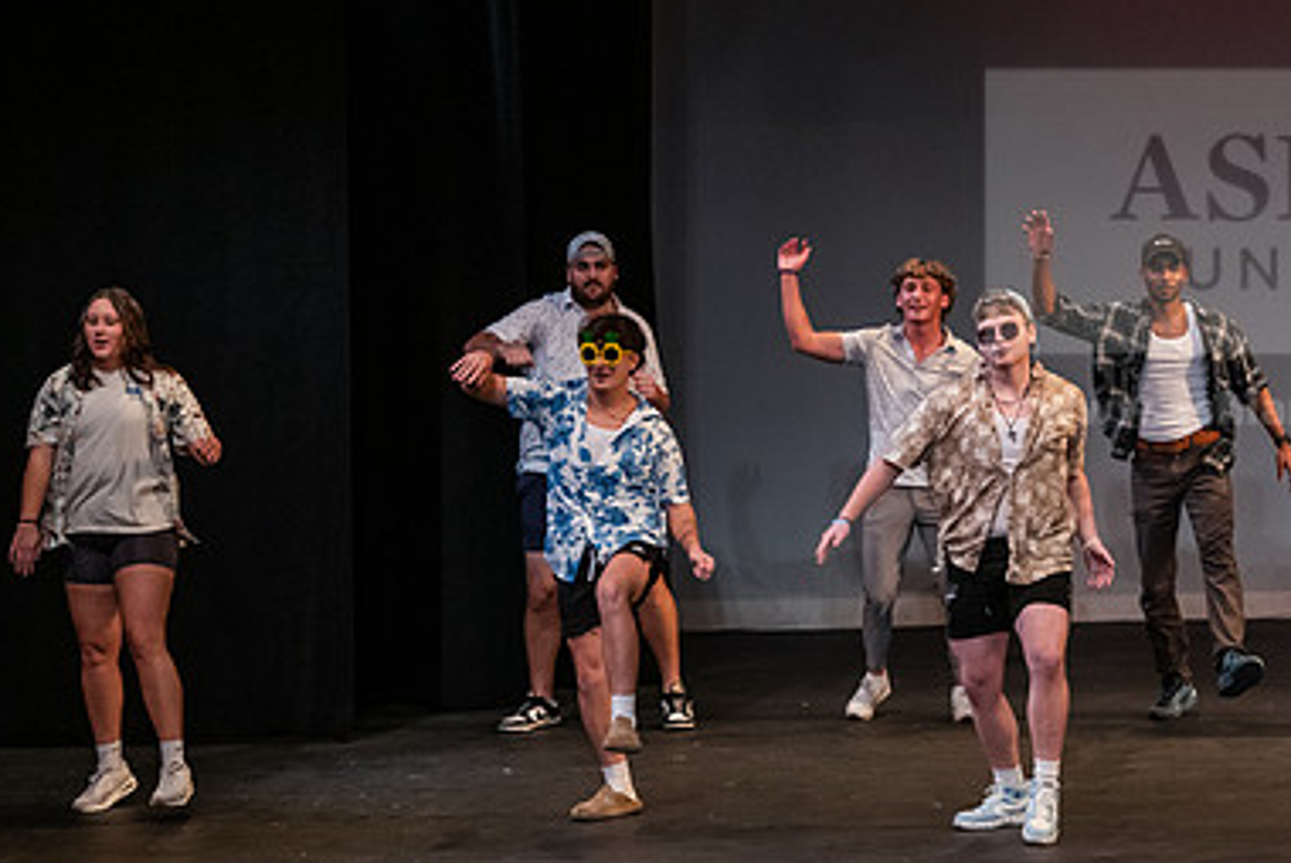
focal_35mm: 183
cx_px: 883
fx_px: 6567
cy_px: 481
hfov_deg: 11.2
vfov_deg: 7.5
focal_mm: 120
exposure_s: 1/250
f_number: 3.2
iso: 4000
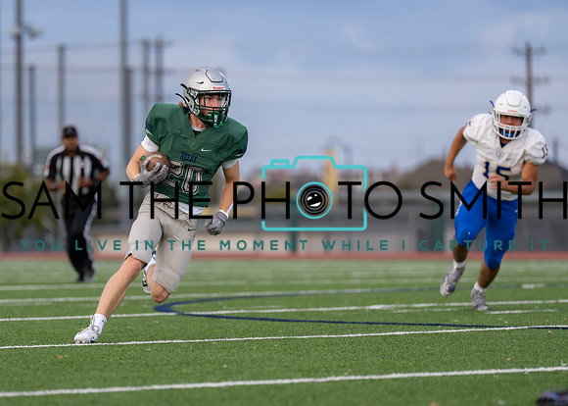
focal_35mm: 259
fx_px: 4184
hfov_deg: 7.8
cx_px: 194
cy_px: 246
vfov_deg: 5.5
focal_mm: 200
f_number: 2.8
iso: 250
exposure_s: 1/1250
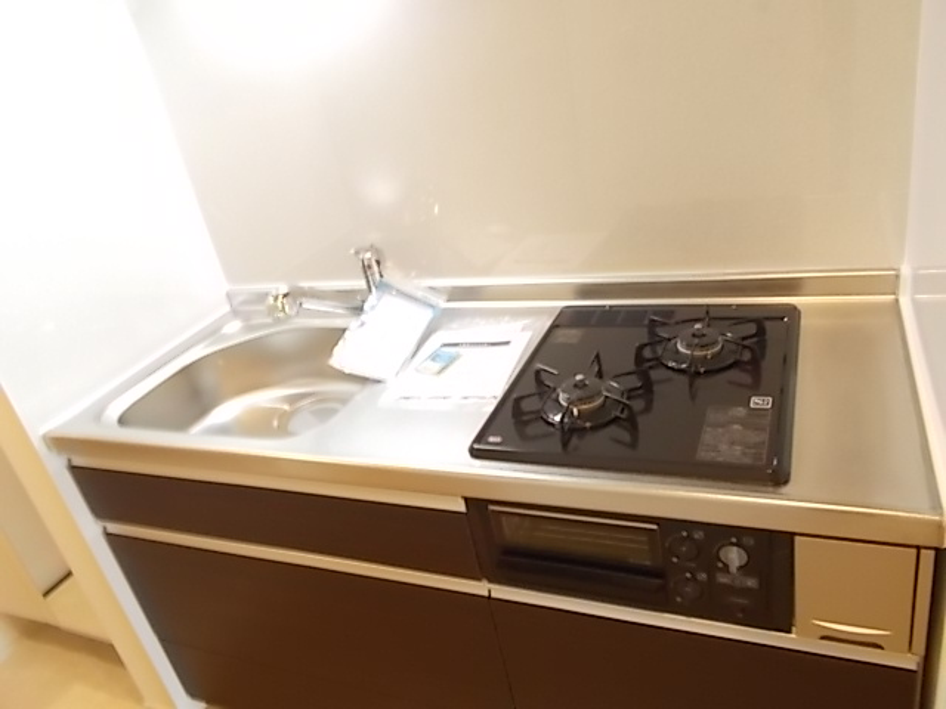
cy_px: 354
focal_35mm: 26
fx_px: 711
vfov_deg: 53.1
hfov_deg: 67.3
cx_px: 473
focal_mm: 4.6
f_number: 3.2
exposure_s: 1/10
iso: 200
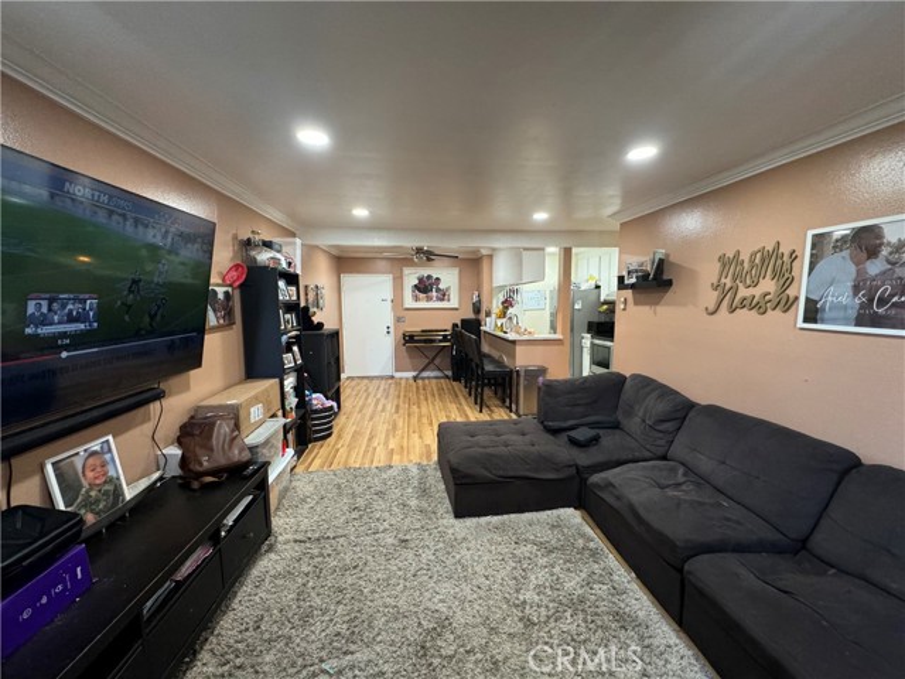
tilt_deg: -6.8
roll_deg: +0.9
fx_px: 366
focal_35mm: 14
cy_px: 340
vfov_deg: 85.7
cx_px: 452
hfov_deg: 102.1
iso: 640
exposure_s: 1/60
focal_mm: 2.22
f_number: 2.2
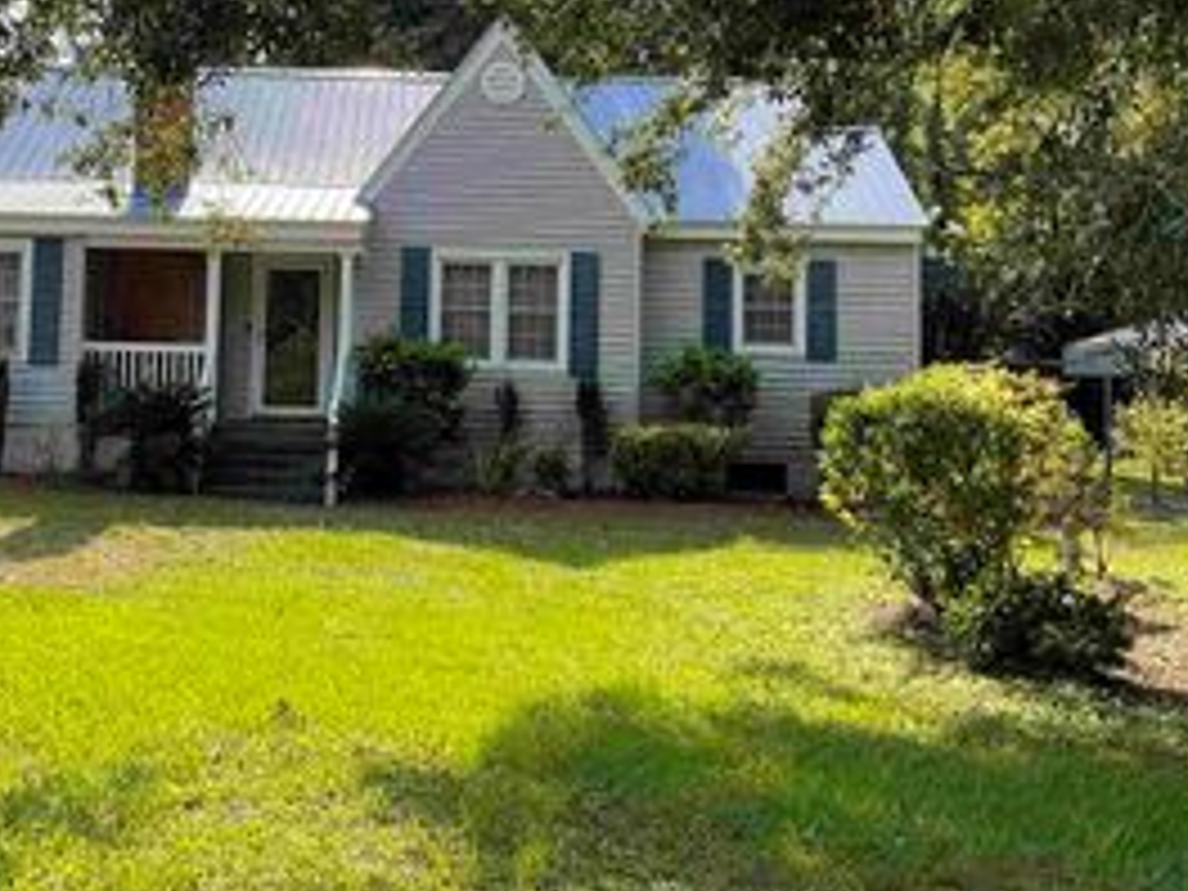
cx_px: 364
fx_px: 1888
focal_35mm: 55
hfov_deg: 34.5
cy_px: 223
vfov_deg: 26.2
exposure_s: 1/568
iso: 16
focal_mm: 3
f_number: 1.8
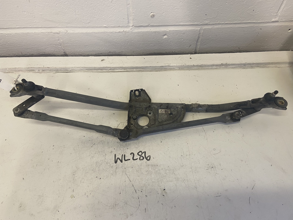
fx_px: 220
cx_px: 146
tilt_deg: -53.3
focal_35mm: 26
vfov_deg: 53.1
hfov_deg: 67.3
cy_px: 110
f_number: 1.8
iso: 64
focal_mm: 4.25
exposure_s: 1/50
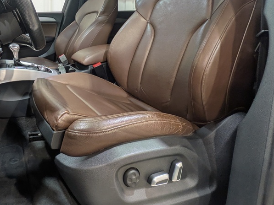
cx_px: 50
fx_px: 190
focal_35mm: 24
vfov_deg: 53.7
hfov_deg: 64.5
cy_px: 47
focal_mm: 1.83
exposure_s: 1/24
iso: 57
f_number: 2.2
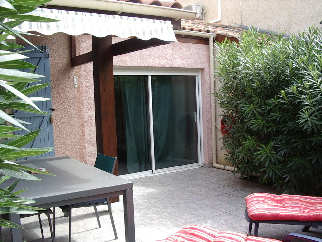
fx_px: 353
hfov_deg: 49.0
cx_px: 161
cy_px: 121
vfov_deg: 37.7
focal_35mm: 38
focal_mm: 5.8
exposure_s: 1/100
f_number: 4.8
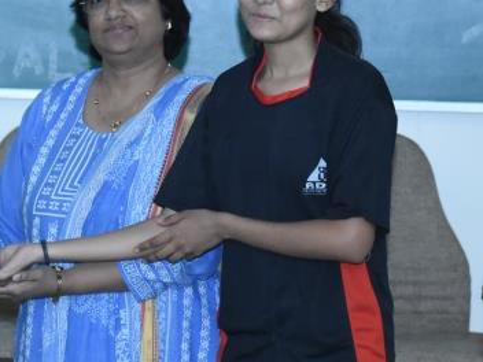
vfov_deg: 4.3
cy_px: 95
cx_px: -88
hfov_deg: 5.7
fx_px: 4800
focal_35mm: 344
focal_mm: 82
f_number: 5
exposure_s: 1/200
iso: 3200
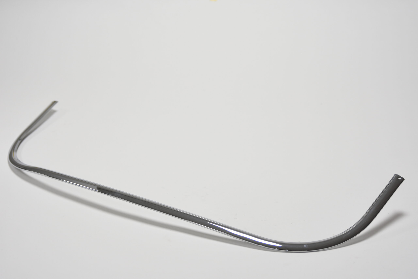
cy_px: 140
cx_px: 209
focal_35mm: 63
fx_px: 732
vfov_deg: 21.6
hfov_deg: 31.9
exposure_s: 1/100
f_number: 2.8
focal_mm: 42
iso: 320
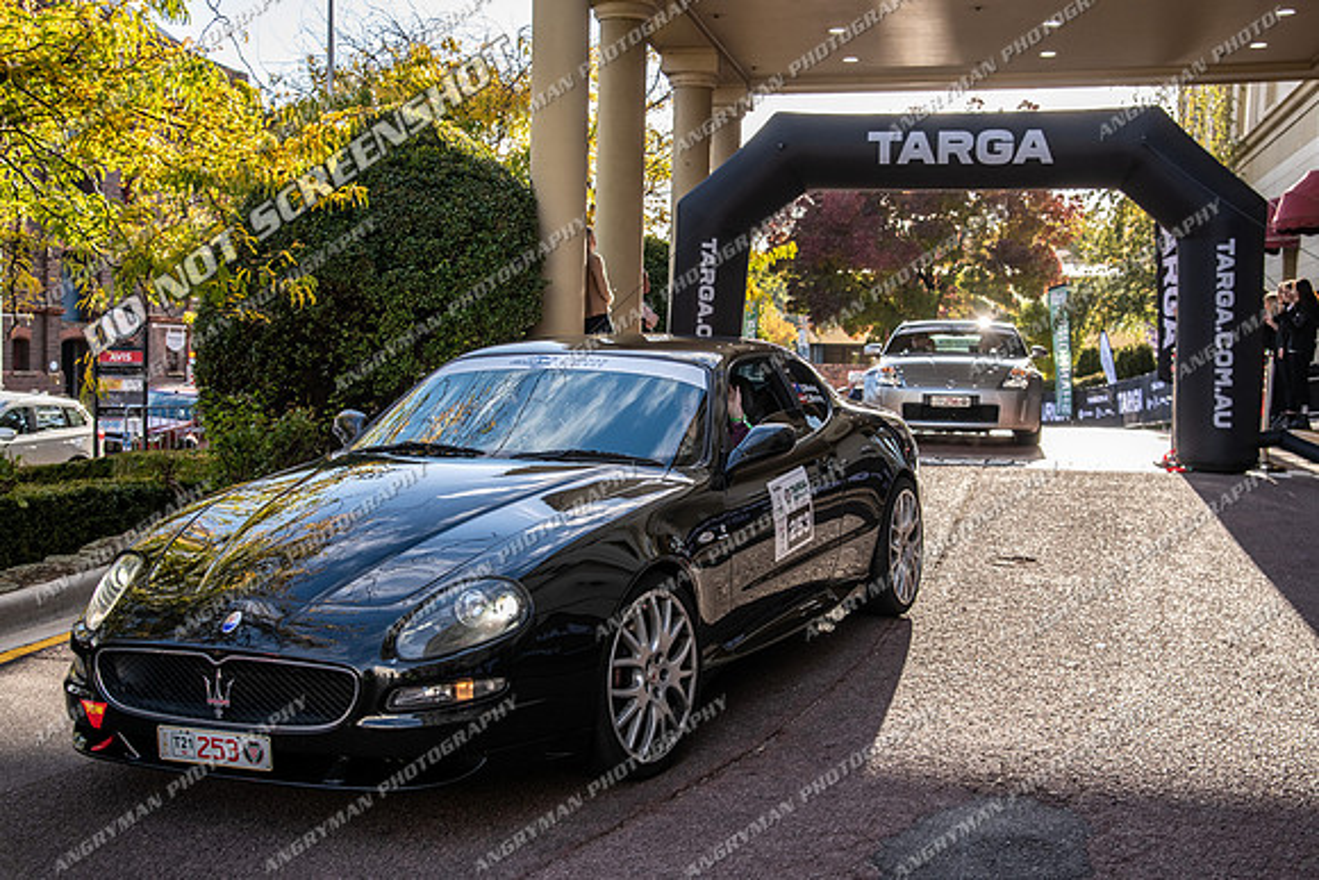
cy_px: 440
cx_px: 660
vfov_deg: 29.3
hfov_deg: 42.7
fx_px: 1686
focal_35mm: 46
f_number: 5.6
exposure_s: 1/400
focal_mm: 46
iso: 500
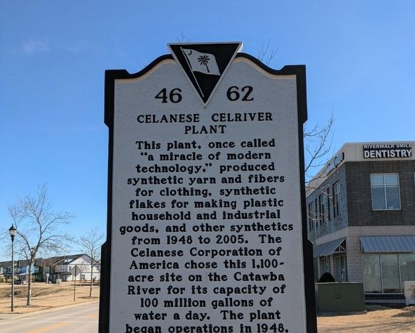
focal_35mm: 33
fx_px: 405
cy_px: 213
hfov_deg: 54.2
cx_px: 210
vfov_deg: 44.1
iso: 47
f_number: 1.89
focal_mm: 5.43
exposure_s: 1/1420
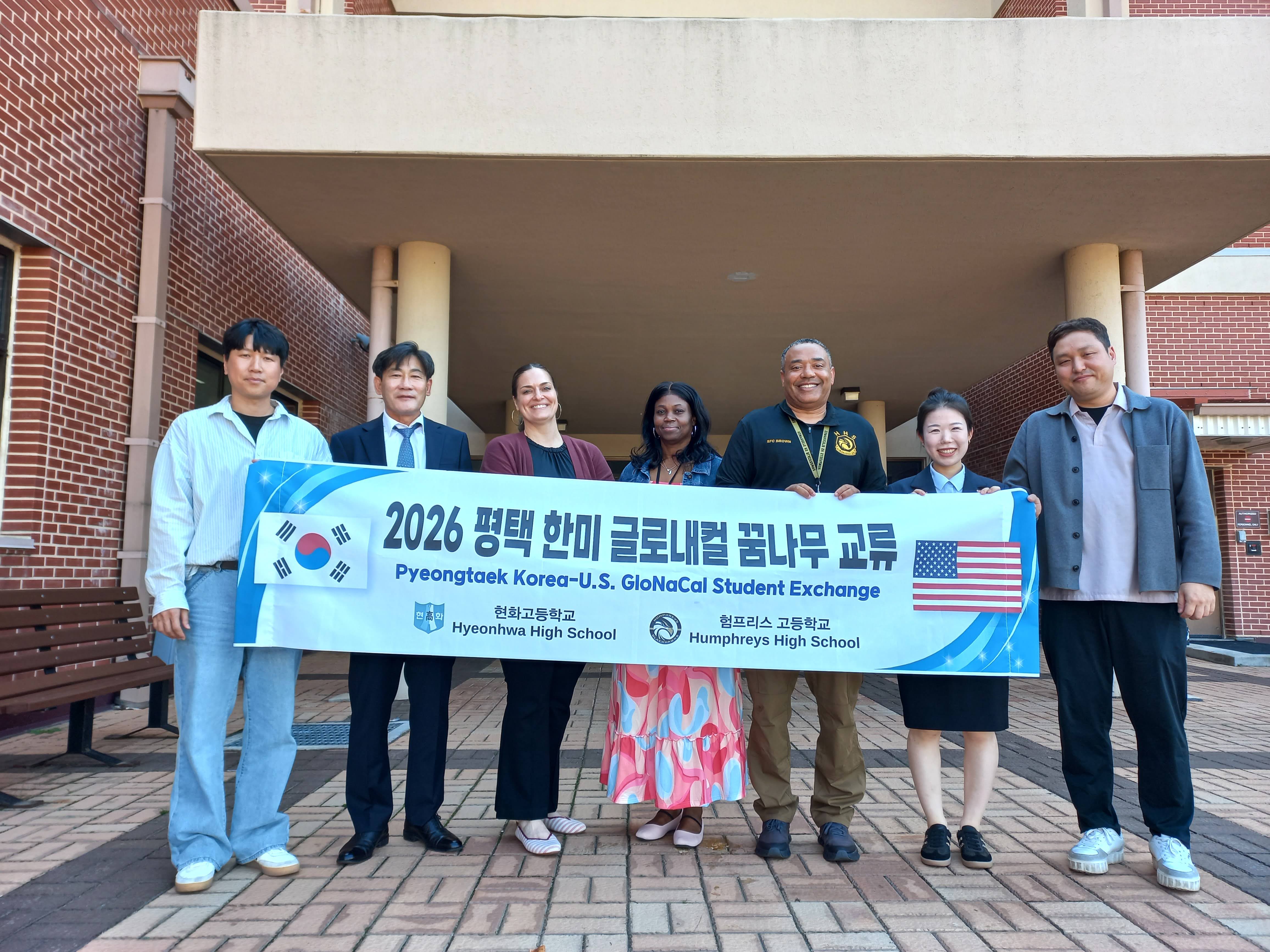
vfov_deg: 54.9
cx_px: 635
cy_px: 476
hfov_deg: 69.4
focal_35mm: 25
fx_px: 917
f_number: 1.8
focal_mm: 4.6
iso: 40
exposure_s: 1/120
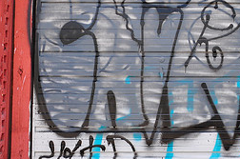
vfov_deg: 19.3
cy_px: 18
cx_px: 224
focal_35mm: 69
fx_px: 459
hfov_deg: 28.0
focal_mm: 20
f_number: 9
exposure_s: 1/125
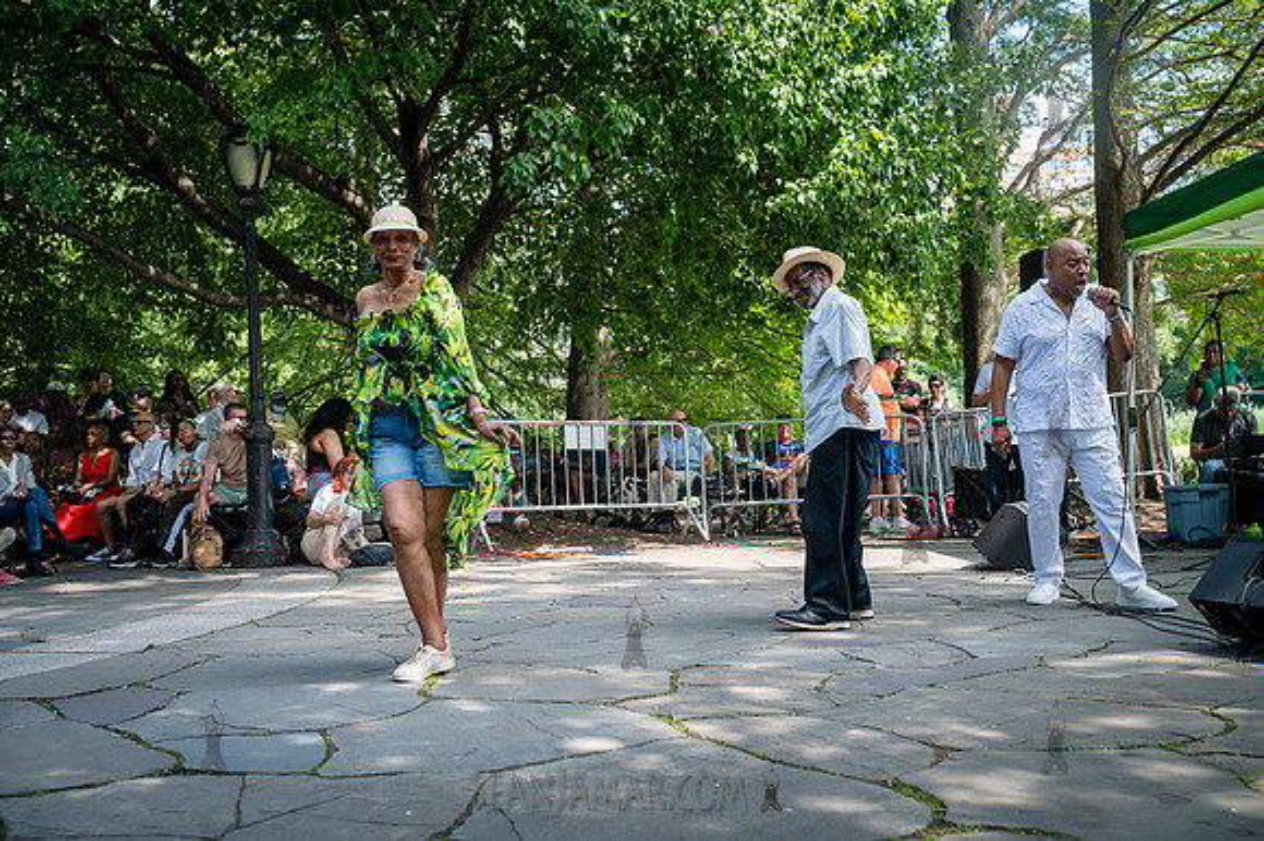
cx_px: 632
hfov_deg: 54.5
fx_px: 1228
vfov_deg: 37.8
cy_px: 420
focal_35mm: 35
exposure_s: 1/800
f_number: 4
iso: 640
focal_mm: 35
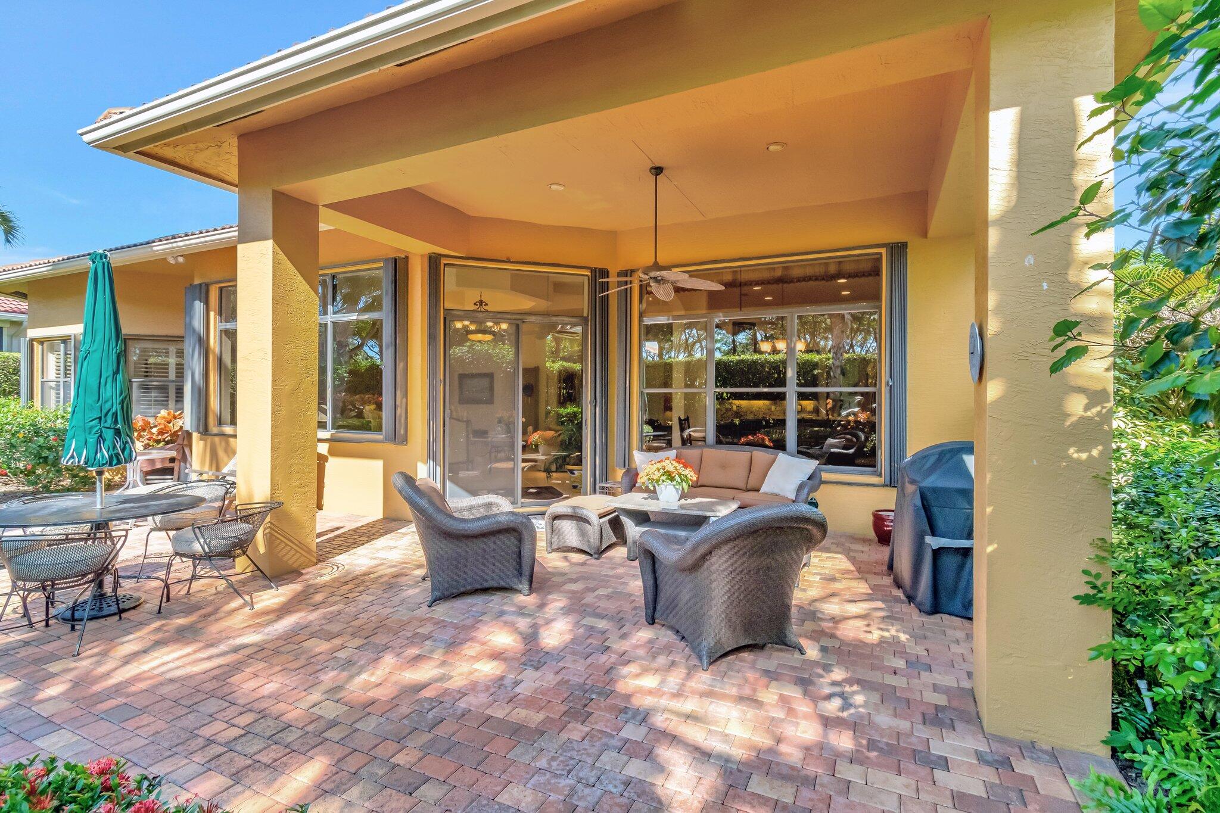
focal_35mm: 15
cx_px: 610
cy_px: 406
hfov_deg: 100.4
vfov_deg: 77.3
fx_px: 508
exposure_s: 1/640
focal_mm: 10
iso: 1000
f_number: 8
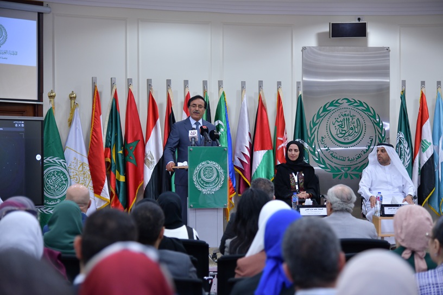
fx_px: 1009
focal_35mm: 82
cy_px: 148
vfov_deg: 16.7
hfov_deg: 24.8
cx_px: 222
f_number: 4
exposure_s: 1/100
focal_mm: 82
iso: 640
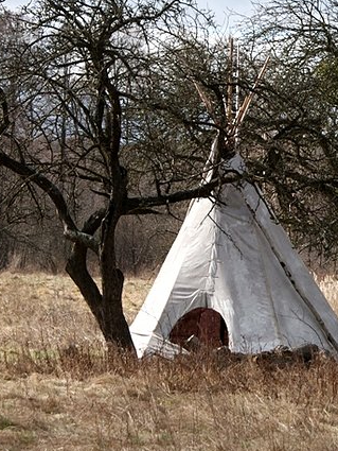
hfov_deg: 6.9
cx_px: 237
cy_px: 161
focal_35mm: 214
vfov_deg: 9.2
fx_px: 2785
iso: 100
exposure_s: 1/160
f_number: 9
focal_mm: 70
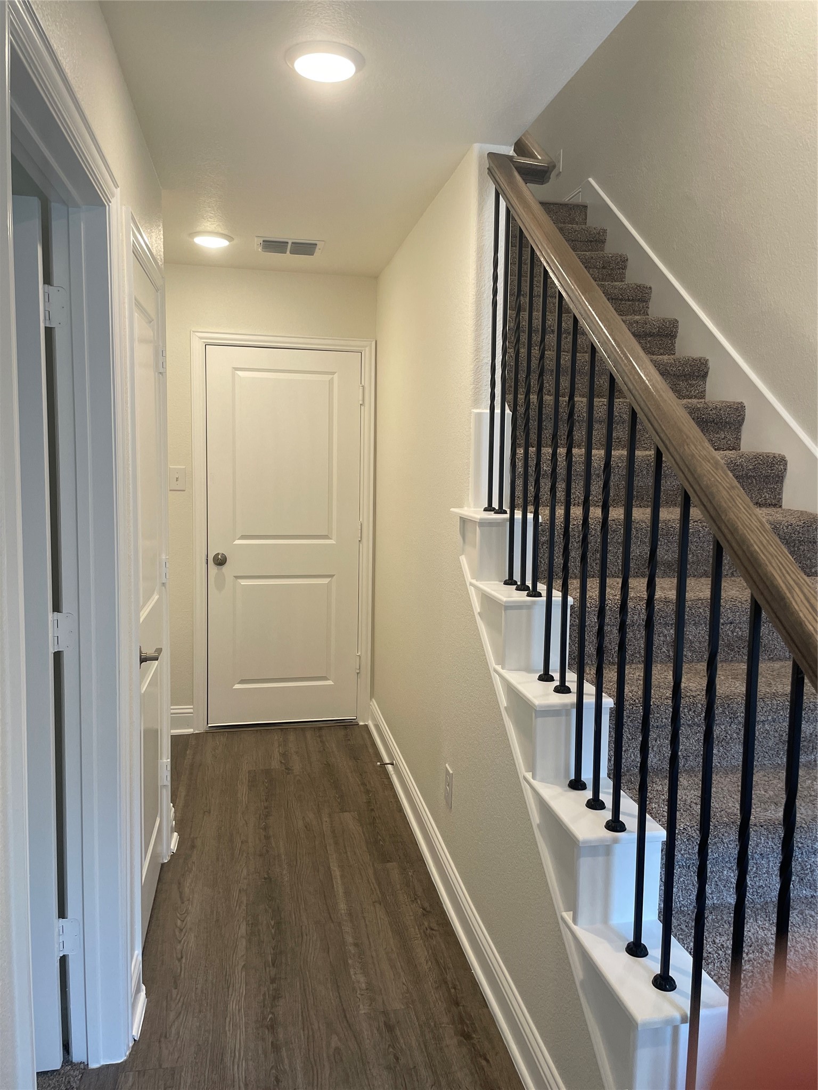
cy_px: 545
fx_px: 819
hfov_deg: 53.1
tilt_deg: -4.7
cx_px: 409
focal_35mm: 26
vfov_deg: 67.3
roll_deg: -0.6
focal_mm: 4.2
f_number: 1.6
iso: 100
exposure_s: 1/120
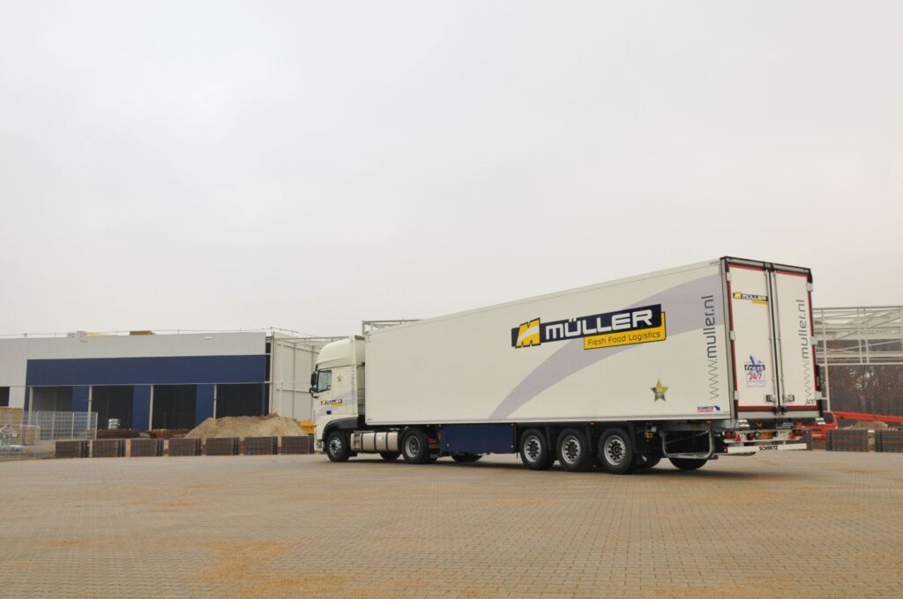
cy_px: 300
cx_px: 452
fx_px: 827
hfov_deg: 57.3
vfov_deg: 39.9
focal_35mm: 33
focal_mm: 22
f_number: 5.6
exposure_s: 1/125
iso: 400
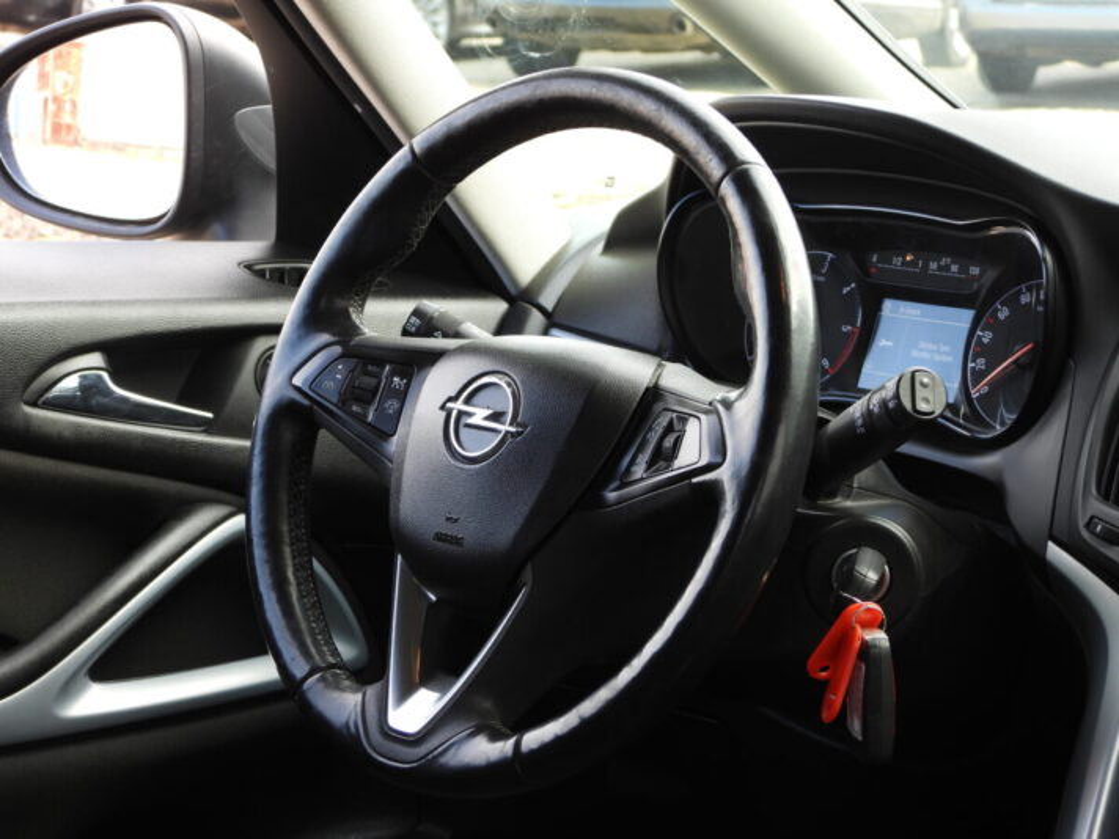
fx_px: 2586
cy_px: 420
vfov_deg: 18.4
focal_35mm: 80
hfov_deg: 24.4
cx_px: 560
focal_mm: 14.4
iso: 100
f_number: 3.5
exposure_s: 1/60
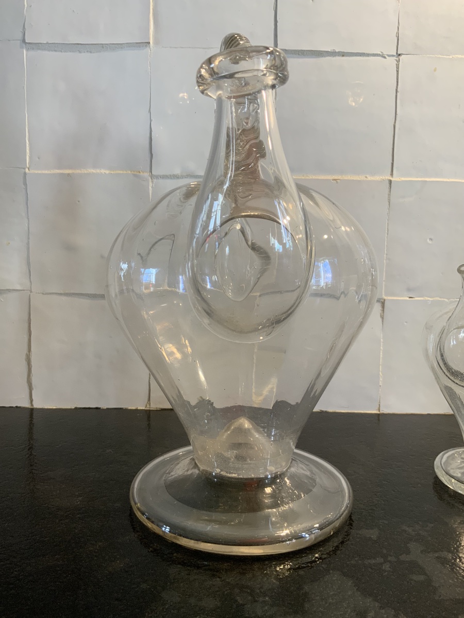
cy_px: 309
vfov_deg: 61.7
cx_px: 232
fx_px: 518
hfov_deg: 48.2
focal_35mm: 29
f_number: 1.8
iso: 32
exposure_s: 1/50
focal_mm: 3
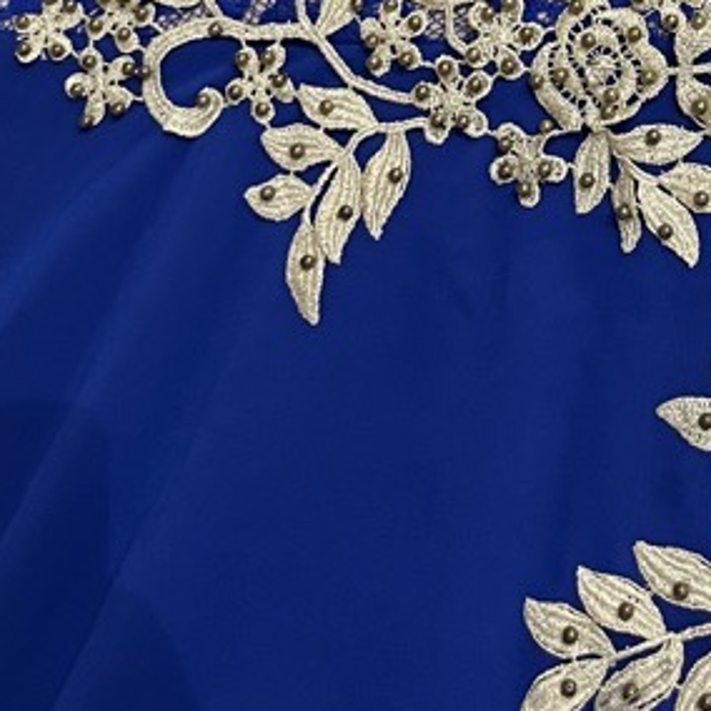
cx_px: 651
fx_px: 1882
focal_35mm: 81
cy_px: -230
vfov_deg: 19.6
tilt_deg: -63.1
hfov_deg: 20.9
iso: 160
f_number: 1.6
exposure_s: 1/50
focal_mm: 5.1
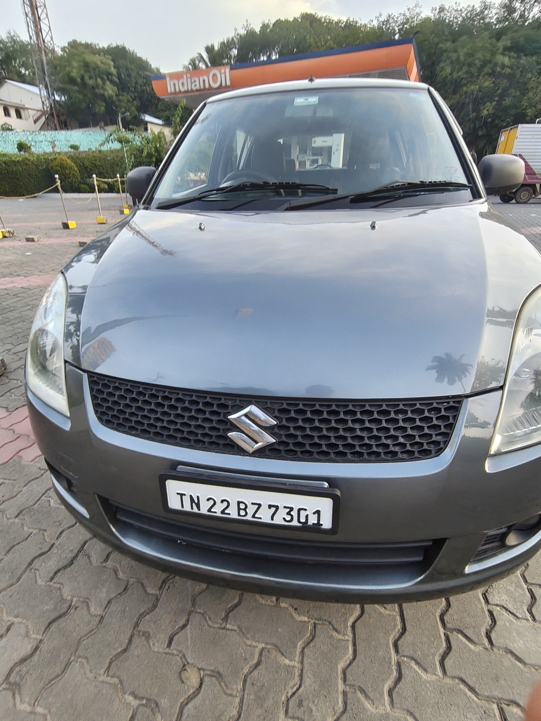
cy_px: 360
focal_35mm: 15
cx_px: 270
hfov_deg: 81.8
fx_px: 312
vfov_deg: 98.1
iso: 59
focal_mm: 1.64
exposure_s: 1/120
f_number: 2.2
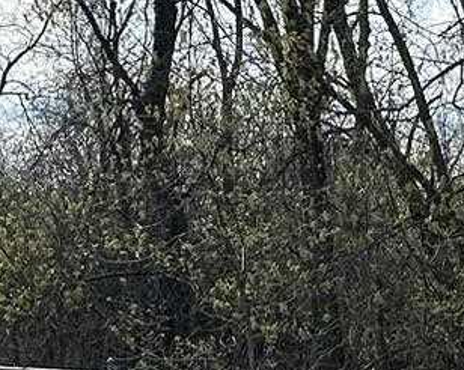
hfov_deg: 20.5
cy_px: 212
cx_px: 21
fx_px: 1249
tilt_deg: +2.2
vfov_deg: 16.9
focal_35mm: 91
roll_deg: -1.0
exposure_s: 1/3040
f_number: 2.2
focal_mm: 2.22
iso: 50
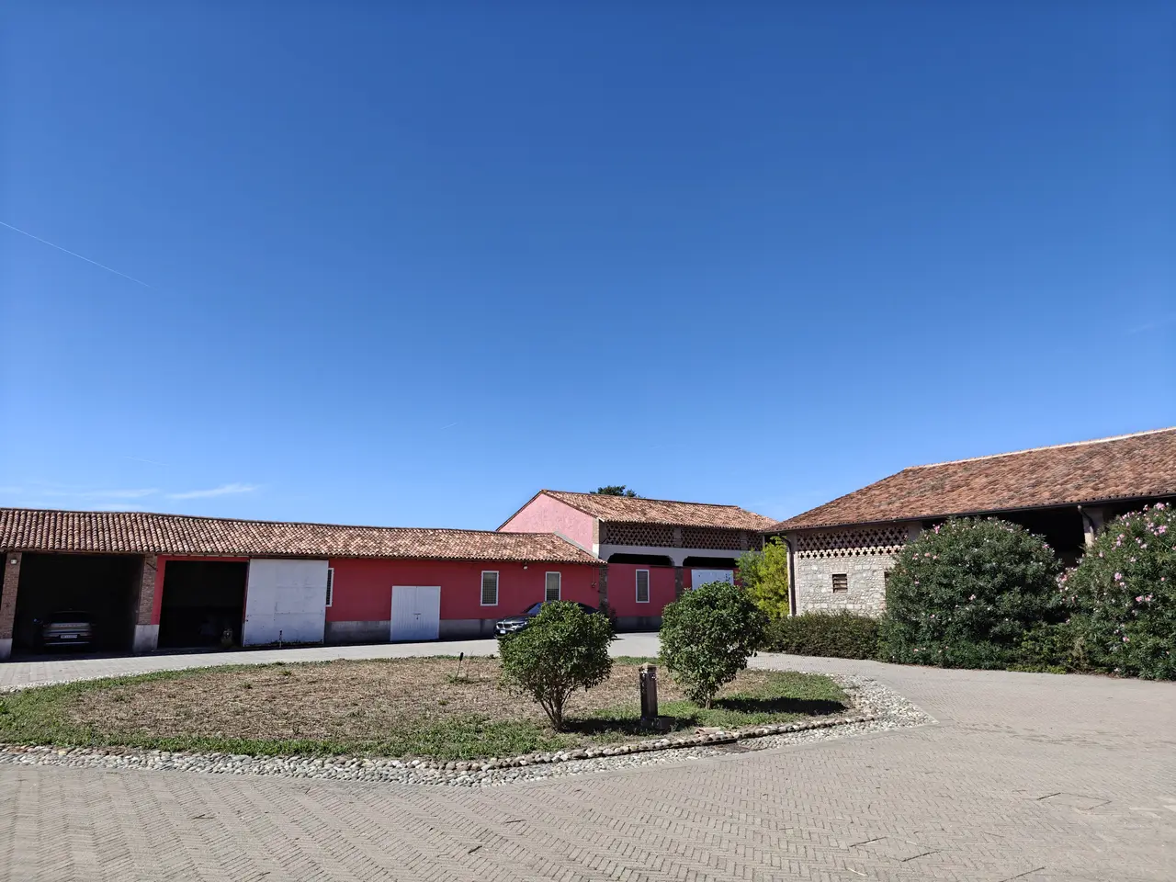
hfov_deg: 73.9
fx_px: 781
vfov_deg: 58.9
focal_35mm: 23
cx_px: 588
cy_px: 441
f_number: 1.6
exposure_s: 1/4517
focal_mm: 6.06
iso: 125
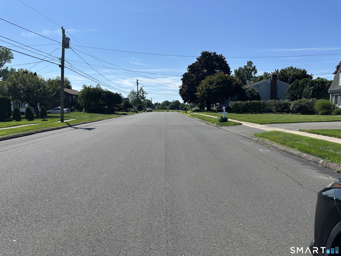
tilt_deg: -4.5
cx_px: 170
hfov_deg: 71.6
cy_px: 128
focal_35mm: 24
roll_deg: +0.4
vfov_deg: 56.8
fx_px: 236
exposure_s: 1/5848
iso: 80
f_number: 1.78
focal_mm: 6.86
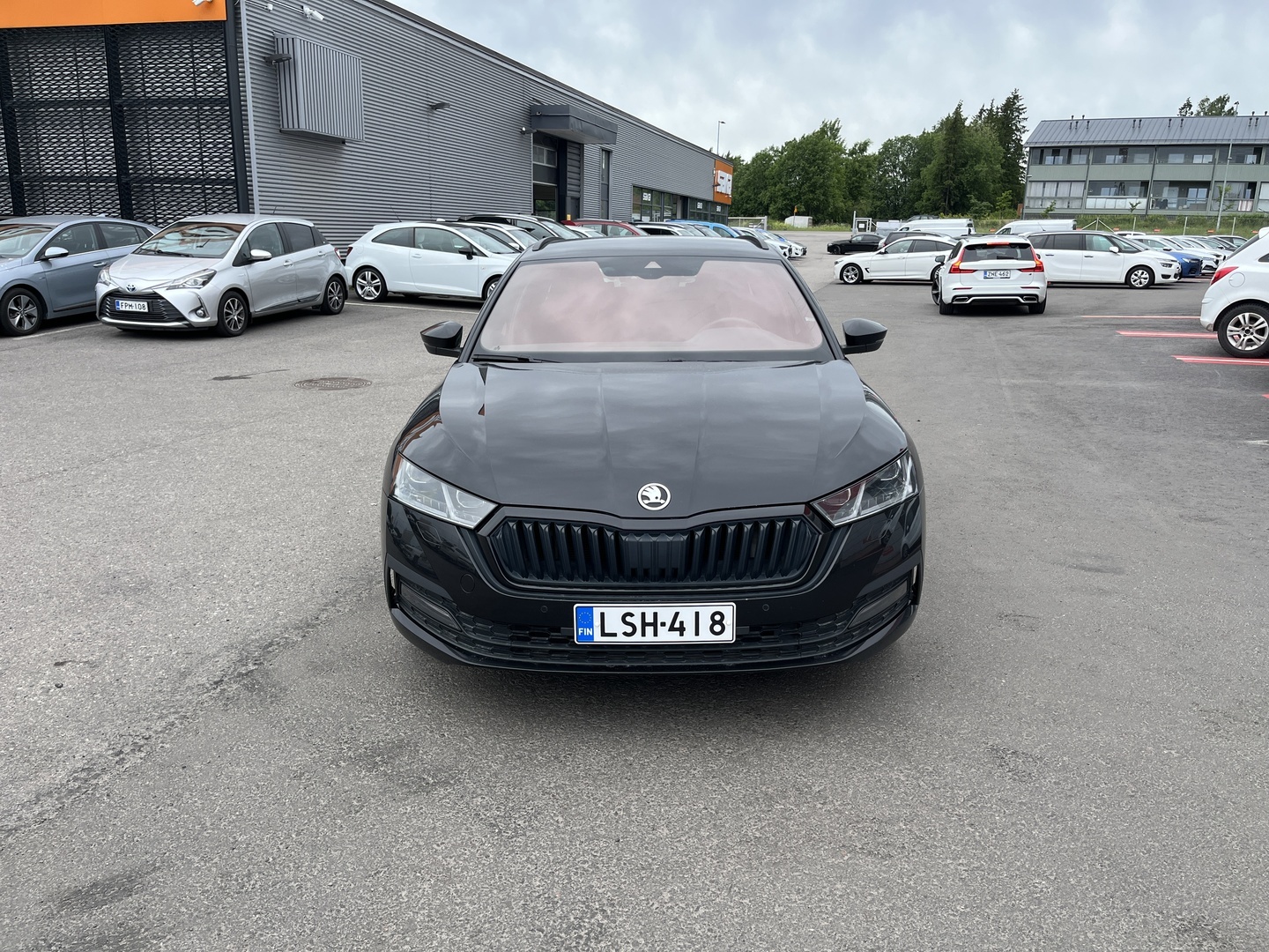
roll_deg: -1.7
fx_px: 953
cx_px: 634
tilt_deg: -15.8
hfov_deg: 67.3
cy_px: 476
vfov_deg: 53.1
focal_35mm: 26
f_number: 1.6
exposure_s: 1/1309
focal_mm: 5.1
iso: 50
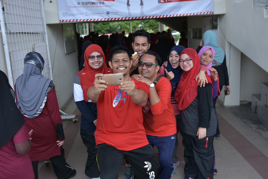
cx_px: 134
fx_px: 268
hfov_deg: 53.1
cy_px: 90
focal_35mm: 36
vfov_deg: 36.9
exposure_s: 1/200
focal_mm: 24
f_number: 2.8
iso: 100
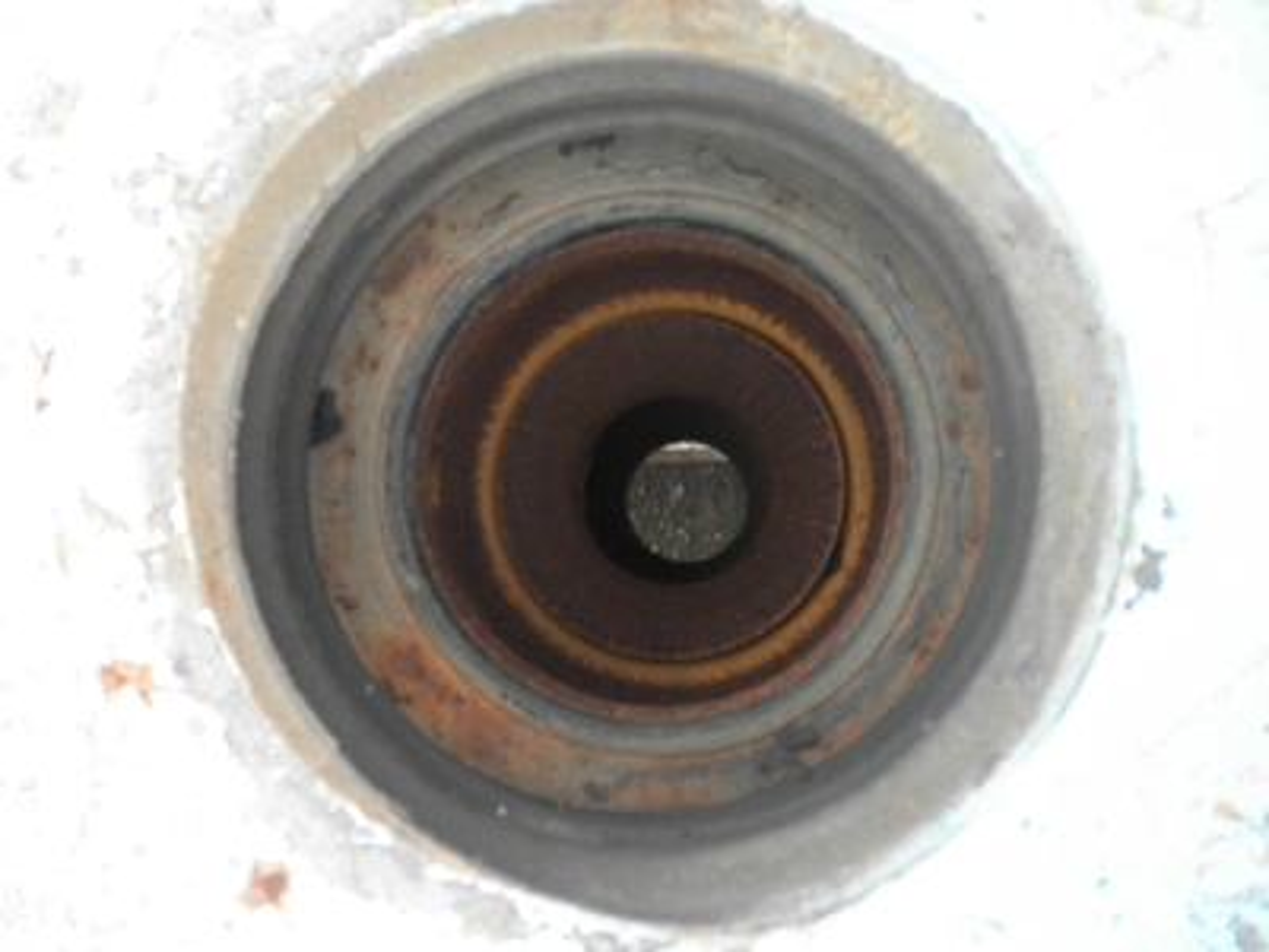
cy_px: 476
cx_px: 634
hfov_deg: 63.4
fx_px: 1026
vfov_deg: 49.7
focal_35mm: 28
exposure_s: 1/60
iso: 64
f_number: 3
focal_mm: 5
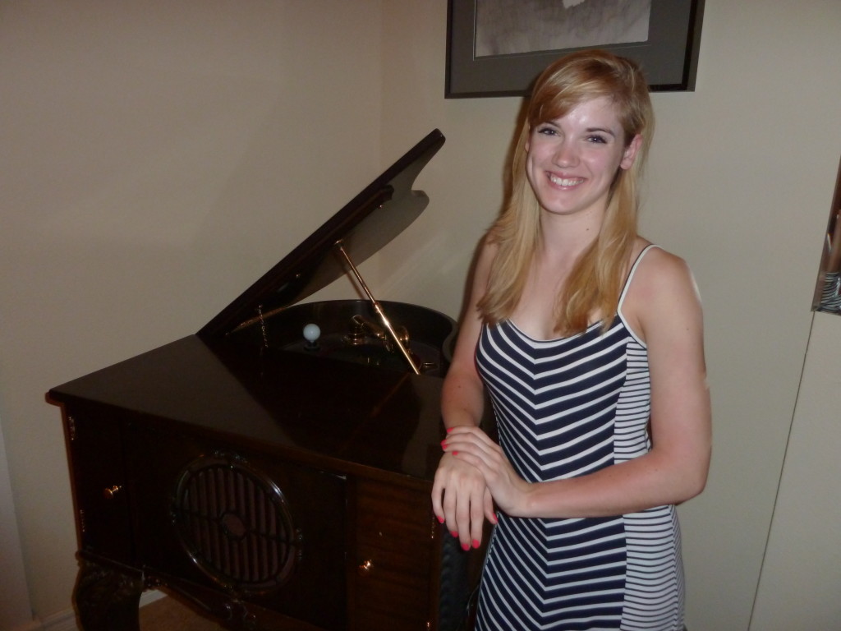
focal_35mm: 25
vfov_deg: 54.9
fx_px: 607
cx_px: 420
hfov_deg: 69.4
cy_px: 316
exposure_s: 1/30
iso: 250
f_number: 3.3
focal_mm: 4.1
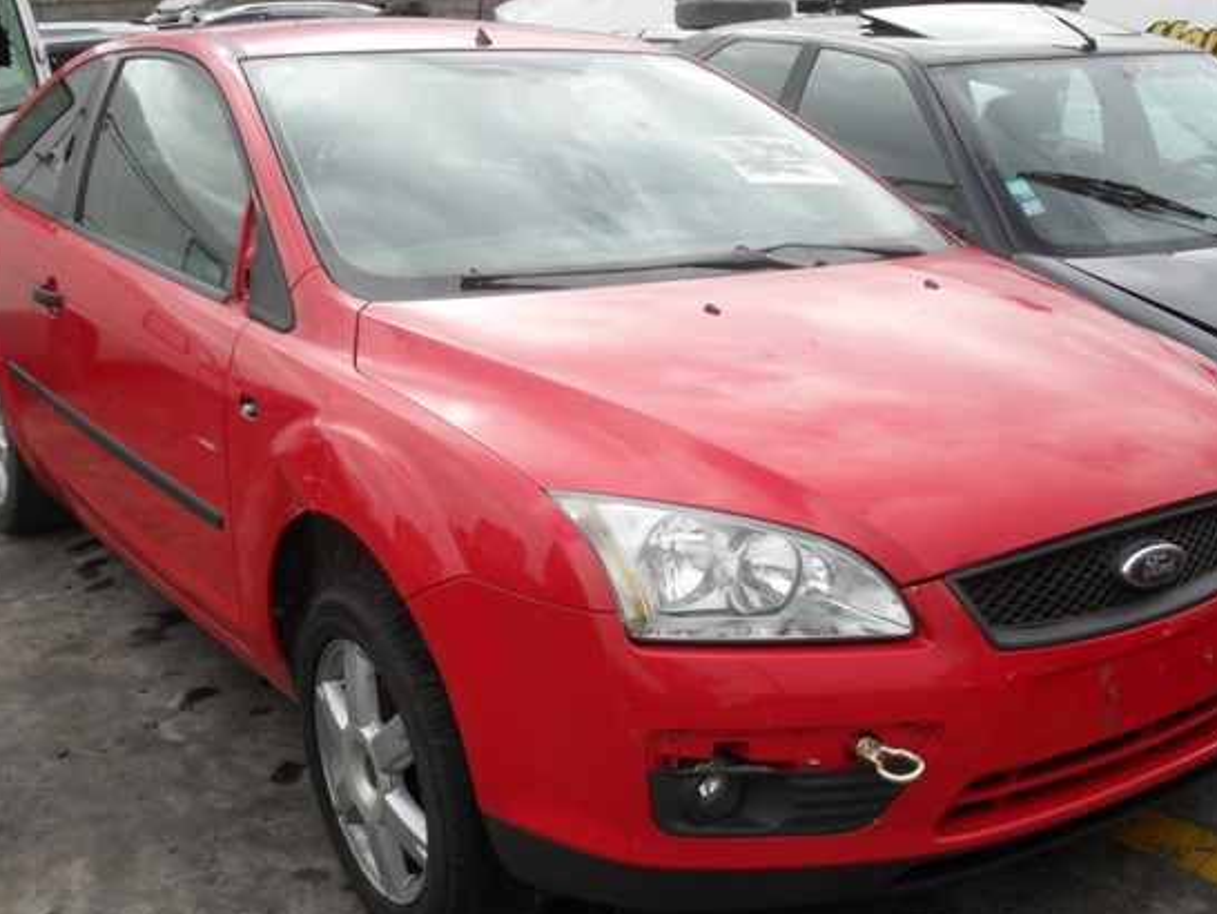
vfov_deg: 35.1
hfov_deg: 45.8
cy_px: 497
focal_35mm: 41
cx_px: 624
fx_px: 1442
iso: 100
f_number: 8.4
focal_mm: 6.3
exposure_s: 1/125
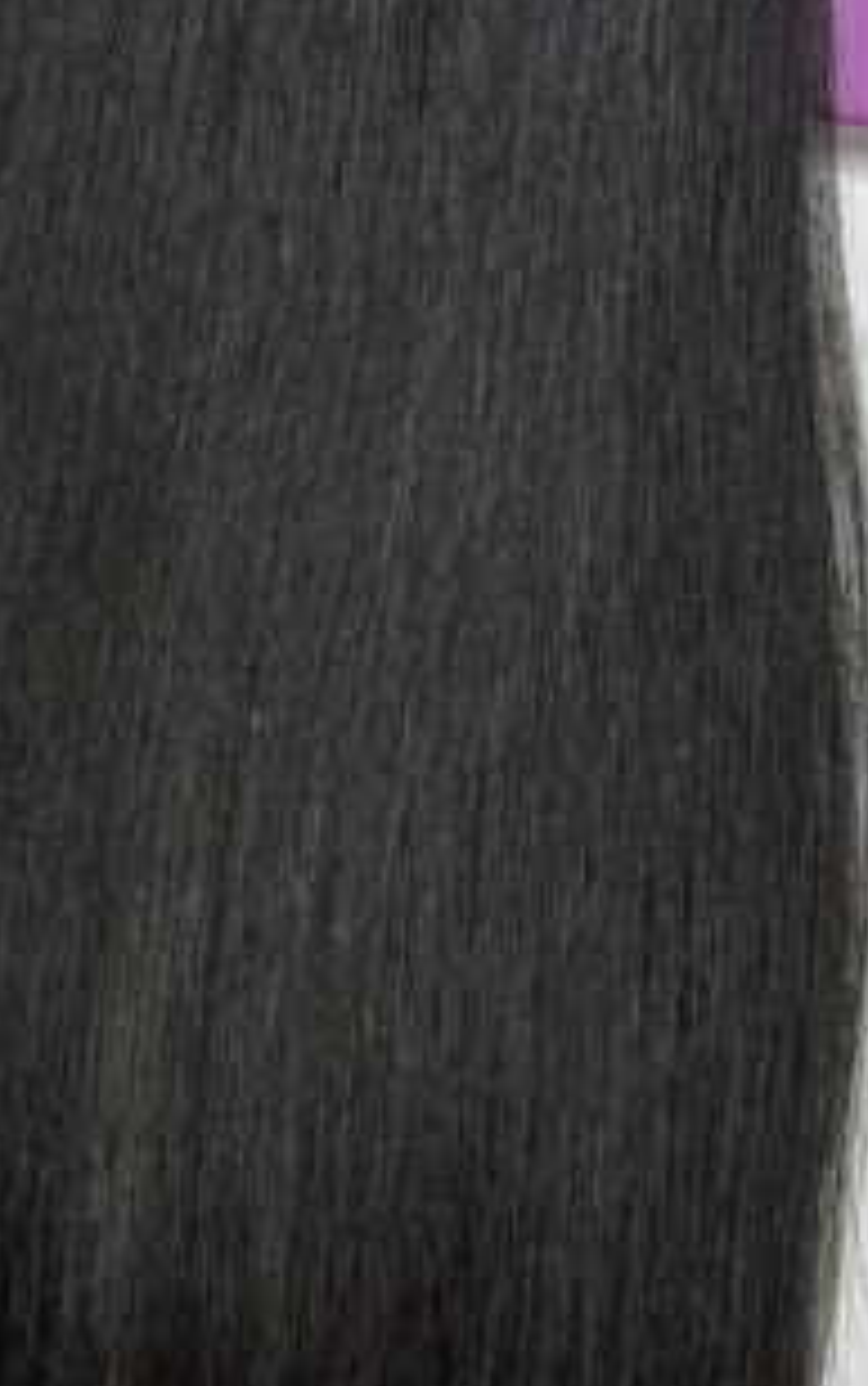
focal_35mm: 66
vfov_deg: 31.0
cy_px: 630
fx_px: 2493
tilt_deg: -68.1
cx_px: 9
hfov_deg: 19.2
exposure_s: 1/100
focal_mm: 6.76
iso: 50
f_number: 1.78
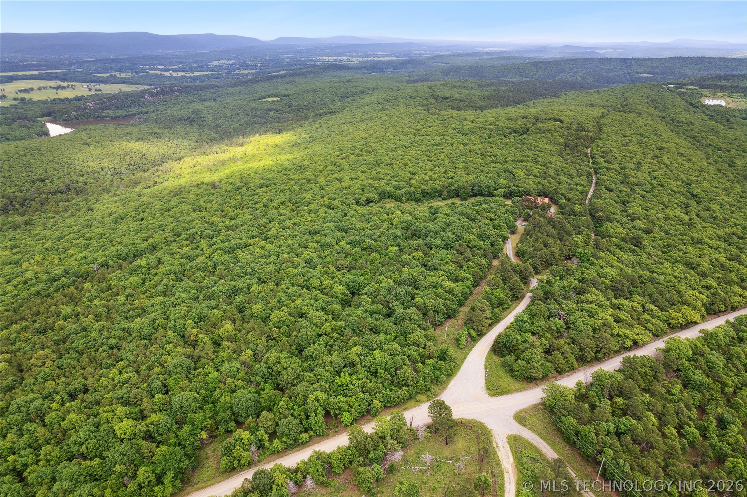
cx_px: 374
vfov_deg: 57.2
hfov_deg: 78.6
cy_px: 248
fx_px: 456
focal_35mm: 22
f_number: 2.8
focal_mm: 8.4
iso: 100
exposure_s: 1/60
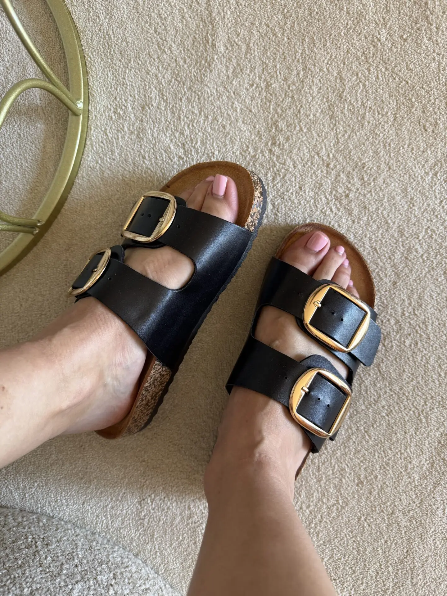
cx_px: 224
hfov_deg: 56.8
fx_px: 413
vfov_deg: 71.6
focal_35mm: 24
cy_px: 298
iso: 200
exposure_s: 1/87
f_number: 1.78
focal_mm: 6.76
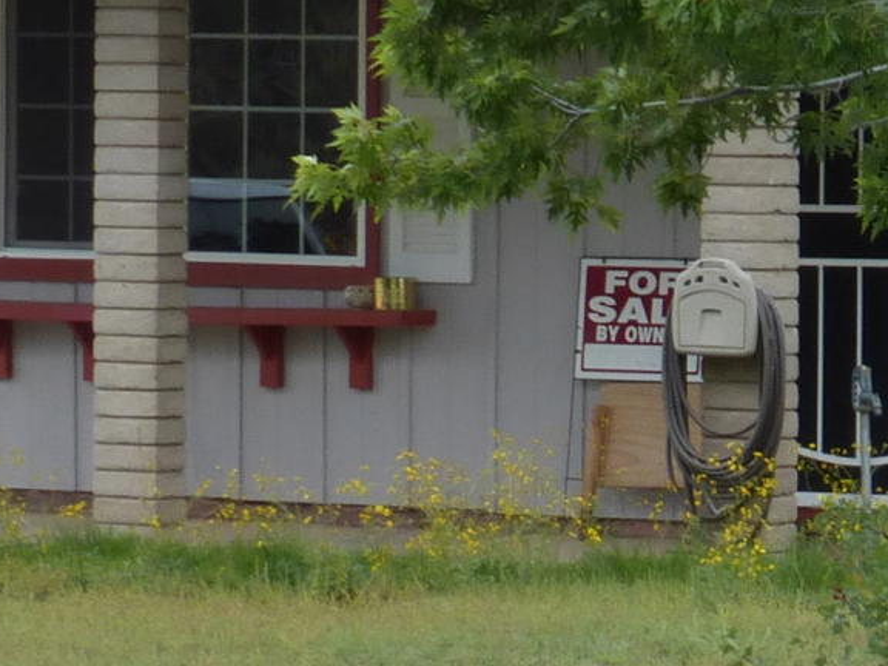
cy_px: 452
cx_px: 1202
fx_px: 7747
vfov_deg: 4.9
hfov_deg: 6.5
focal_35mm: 302
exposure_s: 1/160
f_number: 4.7
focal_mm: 10.3
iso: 100
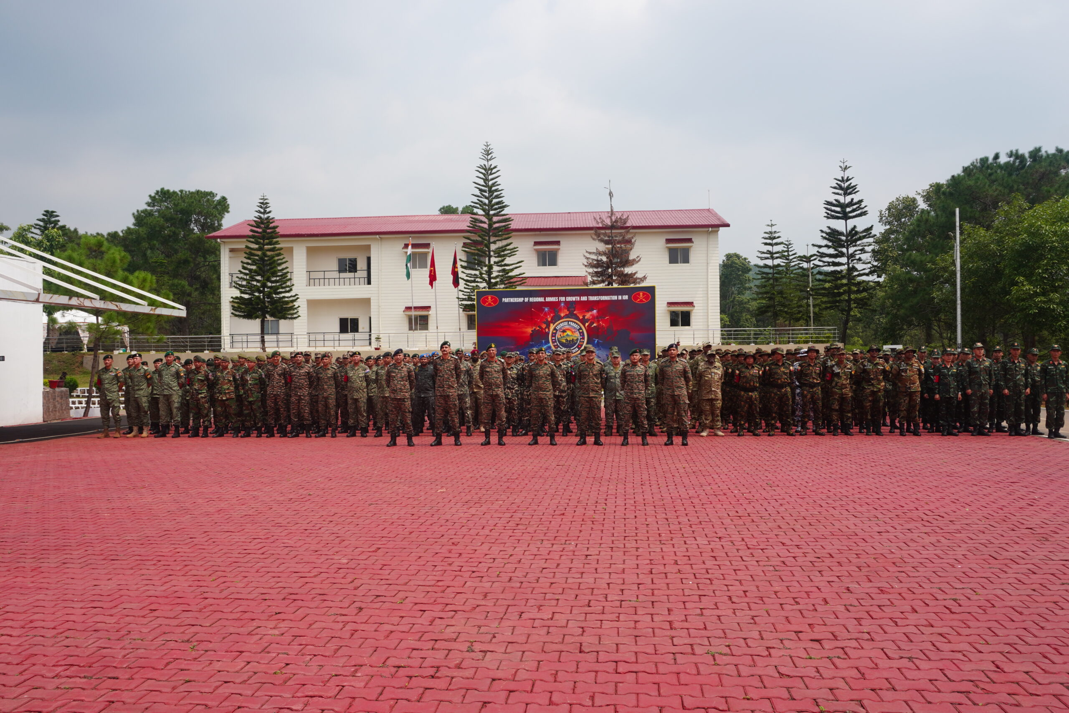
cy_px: 356
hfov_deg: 61.9
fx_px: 891
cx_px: 534
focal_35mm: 30
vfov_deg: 43.6
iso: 100
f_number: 10
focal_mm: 20
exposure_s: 1/160
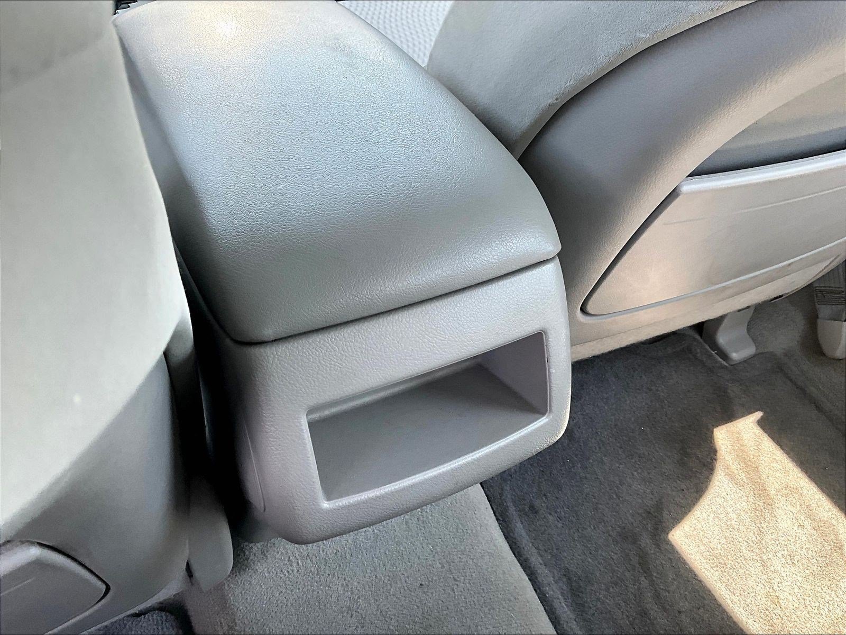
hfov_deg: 61.7
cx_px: 423
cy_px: 318
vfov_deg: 48.2
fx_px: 709
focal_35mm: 29
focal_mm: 3
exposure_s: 1/122
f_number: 1.8
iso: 50
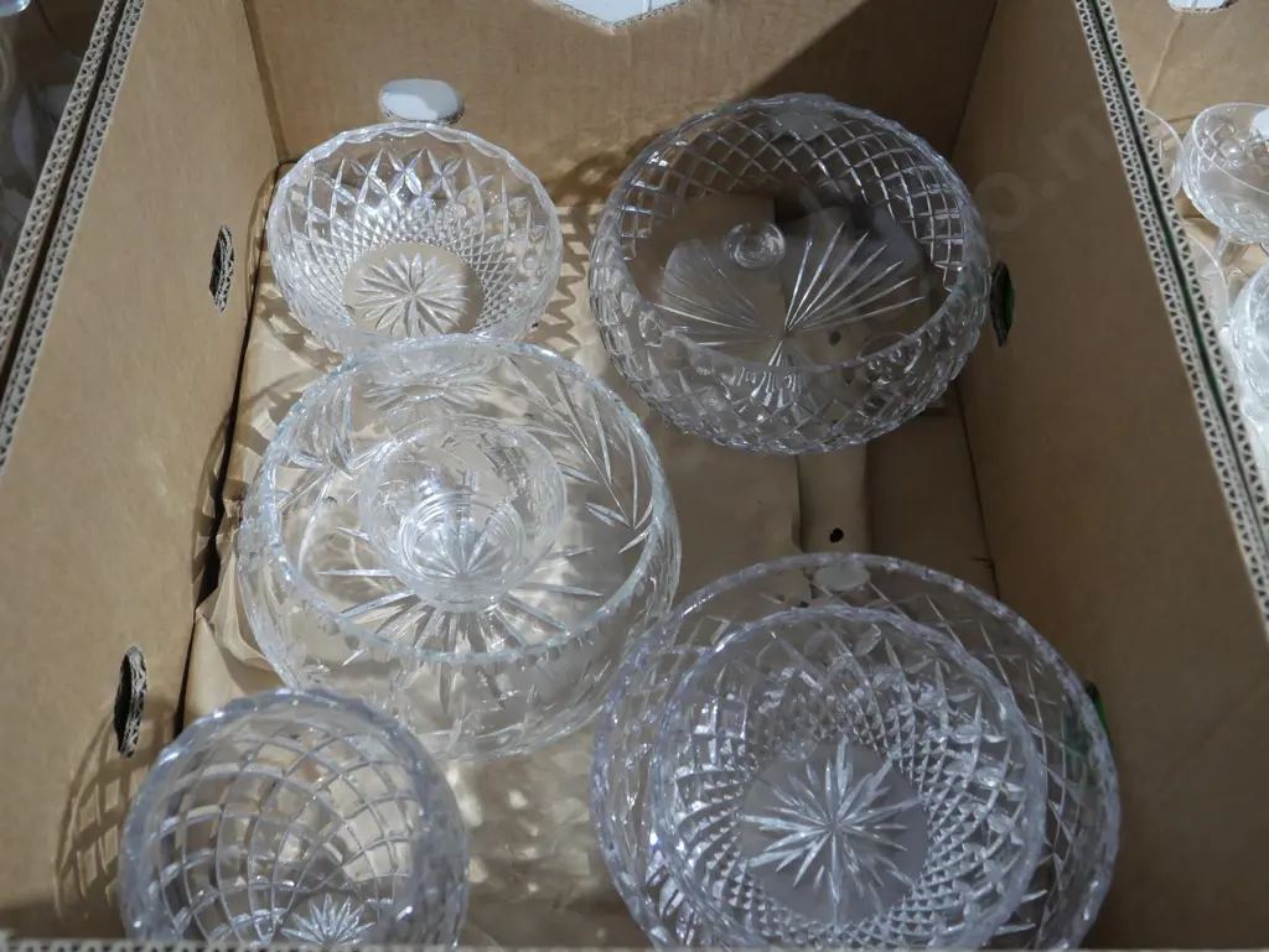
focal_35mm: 38
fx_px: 1394
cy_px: 476
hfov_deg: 49.0
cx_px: 634
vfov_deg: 37.8
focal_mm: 19
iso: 2000
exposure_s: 1/60
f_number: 4.1
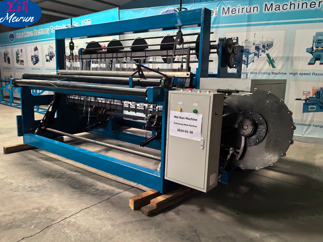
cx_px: 156
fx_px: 261
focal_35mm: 28
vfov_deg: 49.7
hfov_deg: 63.4
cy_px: 121
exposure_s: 1/50
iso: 250
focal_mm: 6.35
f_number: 1.4
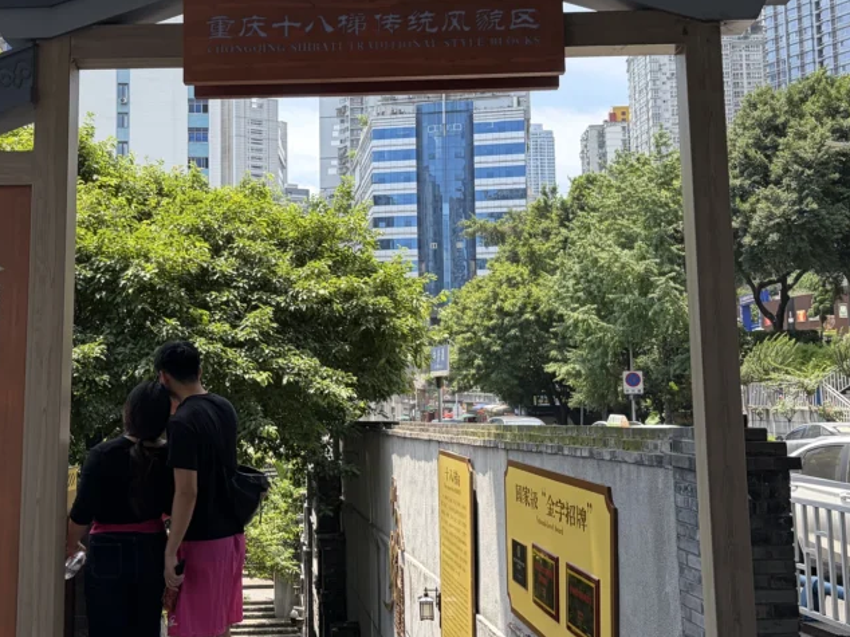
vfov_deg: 34.2
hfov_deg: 44.4
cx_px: 315
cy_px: 262
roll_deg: +0.1
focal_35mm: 42
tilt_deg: +6.2
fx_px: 1031
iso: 64
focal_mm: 5.96
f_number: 1.6
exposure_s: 1/959
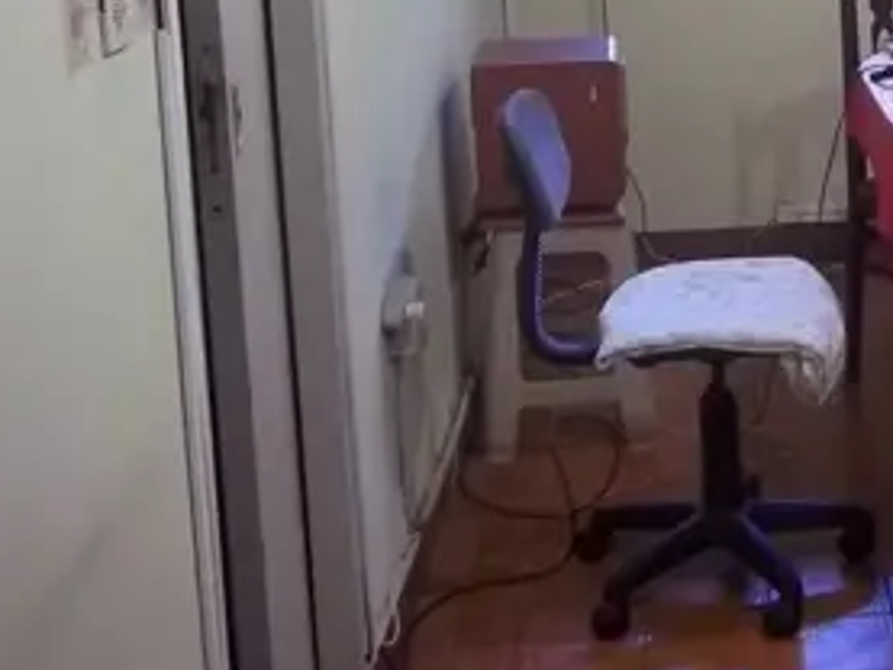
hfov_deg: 24.4
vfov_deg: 19.5
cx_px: 1012
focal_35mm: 74
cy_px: 48
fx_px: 1910
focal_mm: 5.7
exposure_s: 1/15
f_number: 2.9
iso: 160
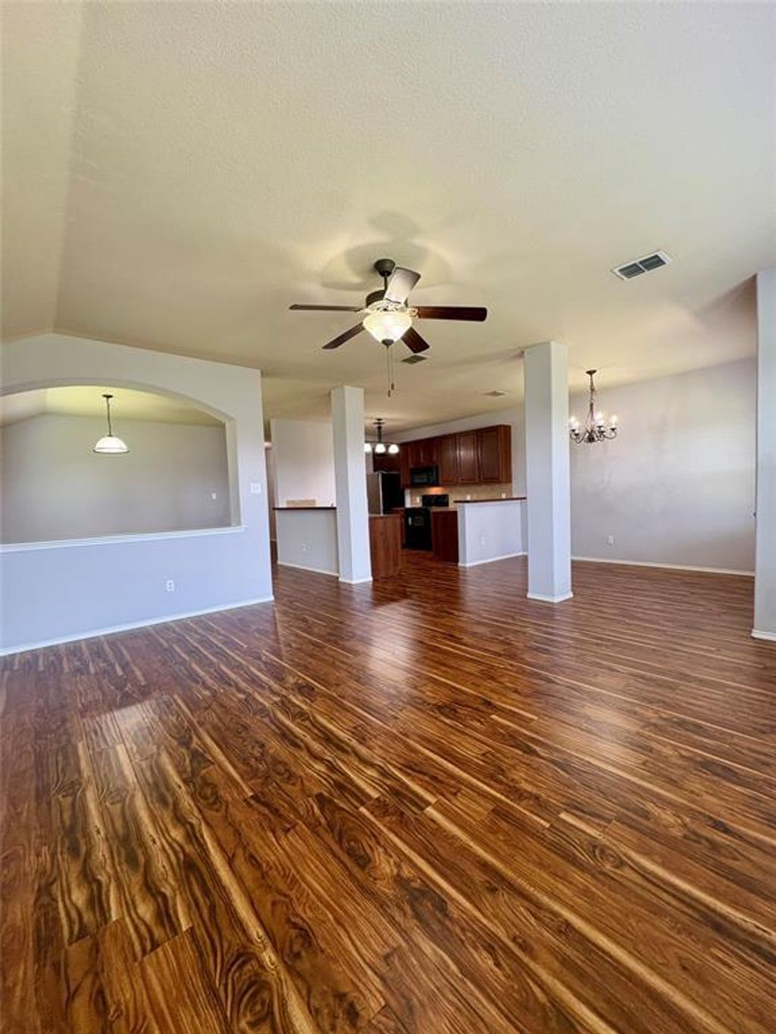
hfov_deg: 85.7
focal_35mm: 14
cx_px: 388
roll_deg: +1.8
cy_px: 517
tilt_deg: -2.3
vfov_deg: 102.1
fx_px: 418
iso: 320
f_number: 2.2
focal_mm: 2.22
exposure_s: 1/60
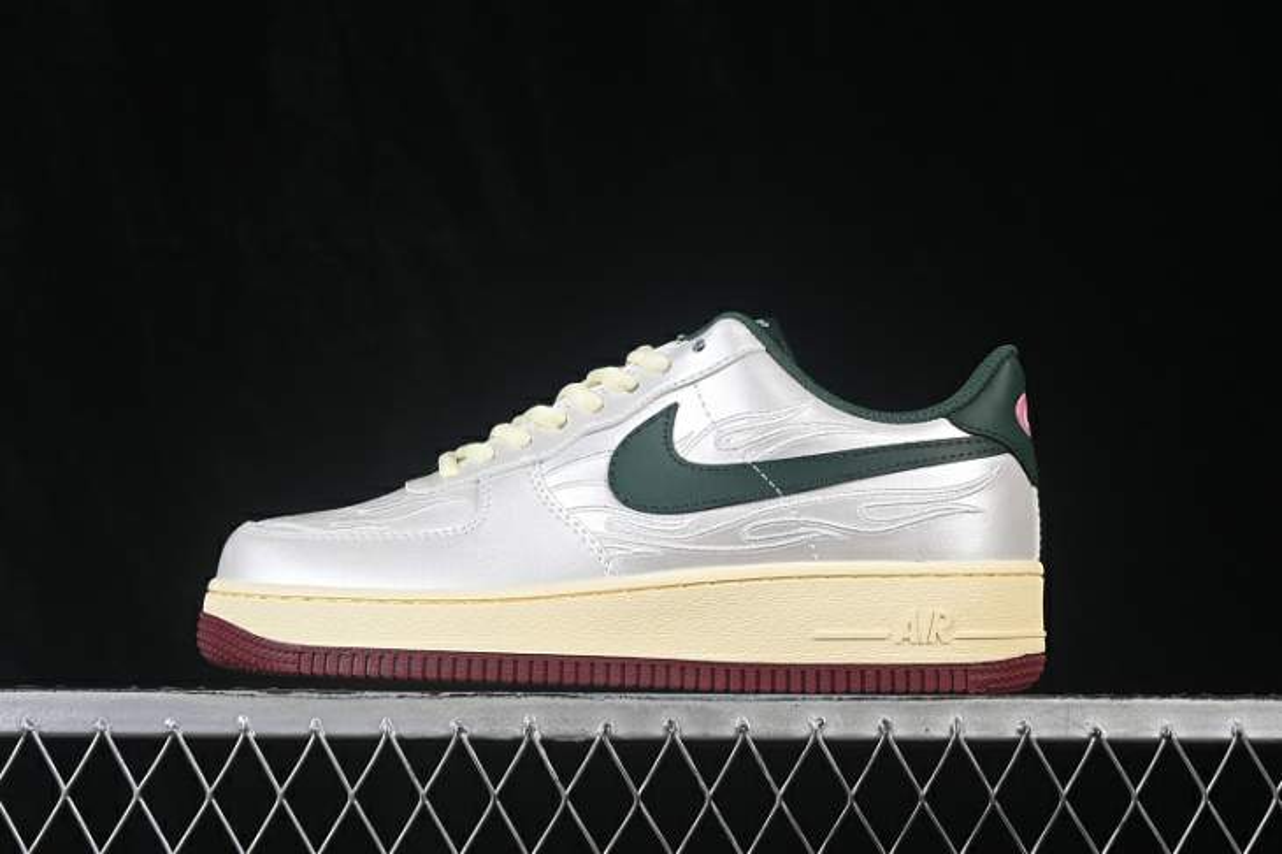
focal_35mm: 75
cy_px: 427
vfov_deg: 18.2
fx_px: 2669
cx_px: 641
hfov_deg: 27.0
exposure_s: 1/80
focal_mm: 50
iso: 160
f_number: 8
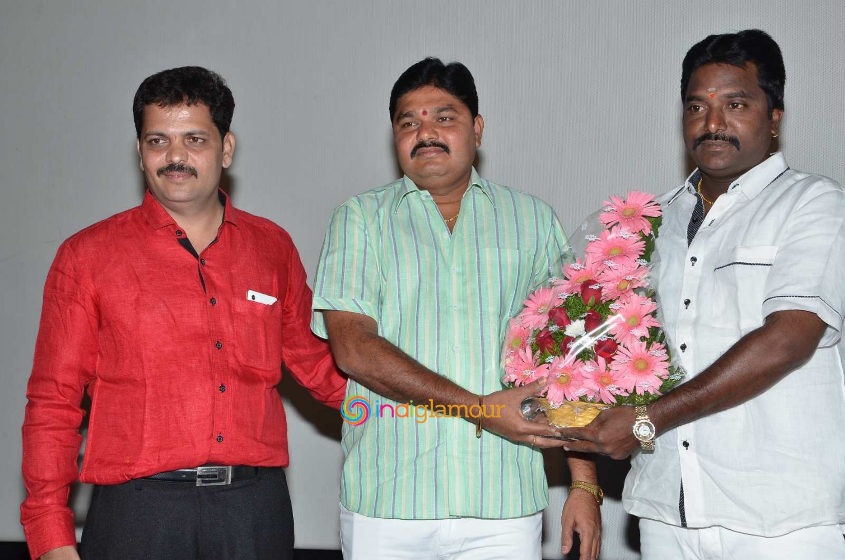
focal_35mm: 68
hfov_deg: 29.9
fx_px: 1581
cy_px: 280
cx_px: 422
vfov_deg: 20.1
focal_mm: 45
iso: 320
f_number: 7.1
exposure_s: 1/125
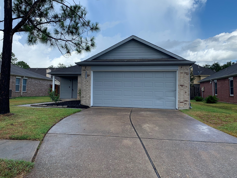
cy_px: 82
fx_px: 199
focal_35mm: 29
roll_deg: -1.0
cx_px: 110
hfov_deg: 61.6
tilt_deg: +3.5
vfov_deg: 48.2
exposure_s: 1/1299
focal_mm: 4.25
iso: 25
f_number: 1.8
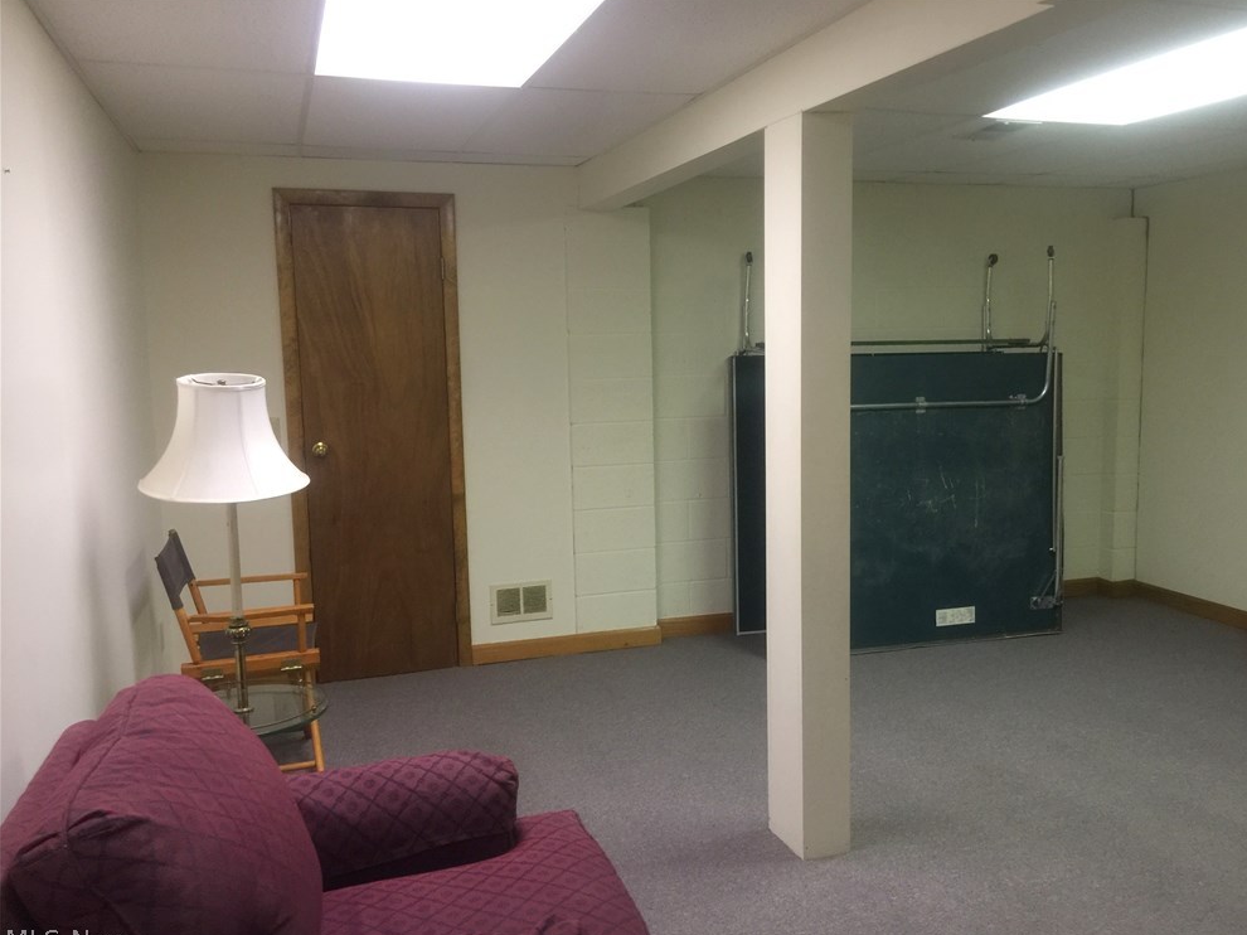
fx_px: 1080
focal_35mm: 30
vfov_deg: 46.8
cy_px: 478
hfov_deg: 60.0
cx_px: 644
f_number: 2.2
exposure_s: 1/15
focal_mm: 4.15
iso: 100
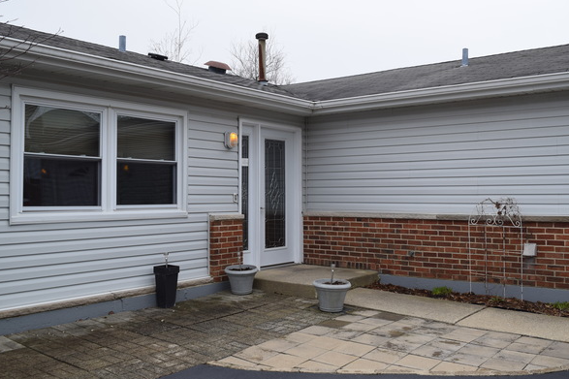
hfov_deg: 53.1
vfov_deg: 36.8
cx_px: 284
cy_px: 182
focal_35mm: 36
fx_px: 569
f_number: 8
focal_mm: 22
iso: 220
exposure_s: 1/250
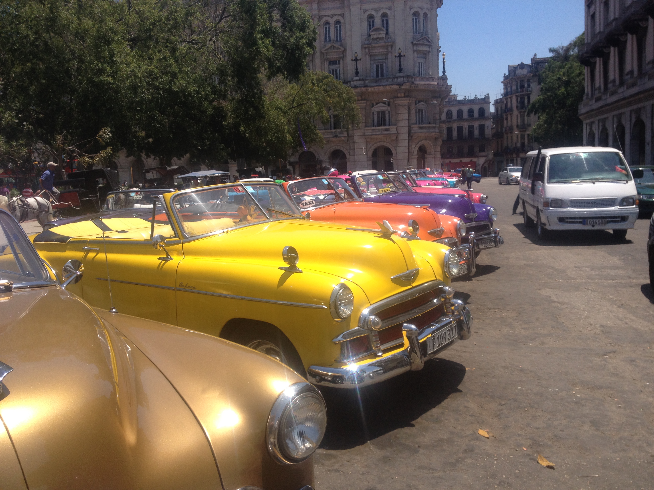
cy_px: 245
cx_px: 327
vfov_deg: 40.7
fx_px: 661
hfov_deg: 52.6
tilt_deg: -7.7
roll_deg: +3.5
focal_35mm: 35
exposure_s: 1/1842
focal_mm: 4.28
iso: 50
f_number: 2.4
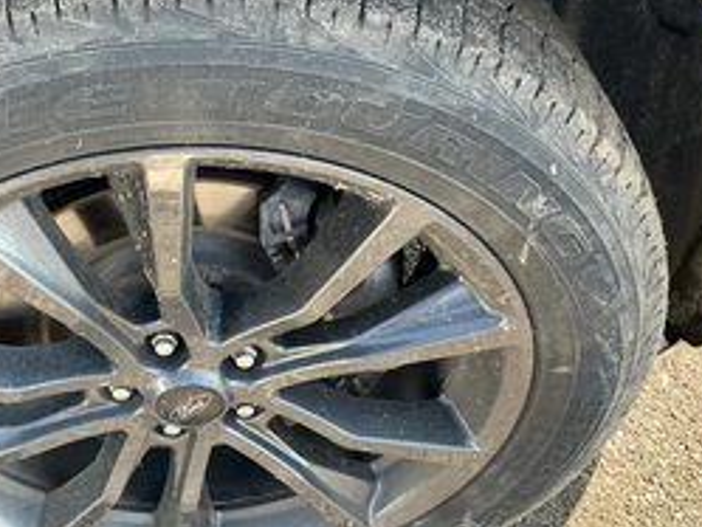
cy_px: 279
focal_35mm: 45
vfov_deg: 32.2
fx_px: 913
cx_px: 226
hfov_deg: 41.4
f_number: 1.8
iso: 32
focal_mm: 3
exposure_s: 1/138
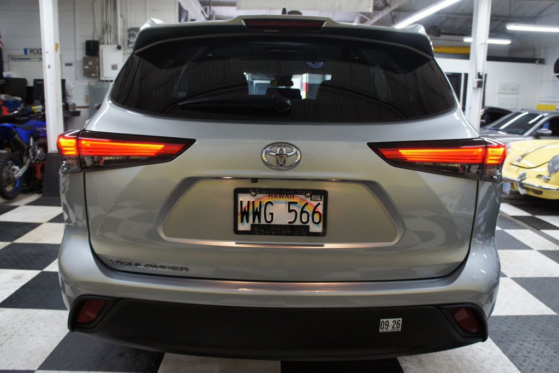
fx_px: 419
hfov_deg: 67.4
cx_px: 280
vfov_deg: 47.9
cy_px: 186
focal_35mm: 27
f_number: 3.5
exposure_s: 1/30
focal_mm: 18
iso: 320
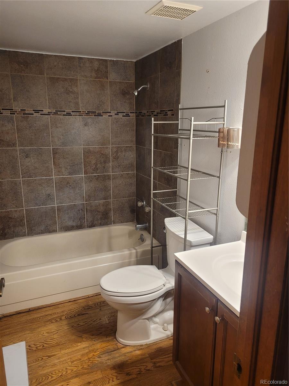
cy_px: 193
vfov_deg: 67.3
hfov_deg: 53.1
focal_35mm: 26
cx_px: 144
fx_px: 289
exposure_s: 1/40
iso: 200
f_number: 1.8
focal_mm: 5.4
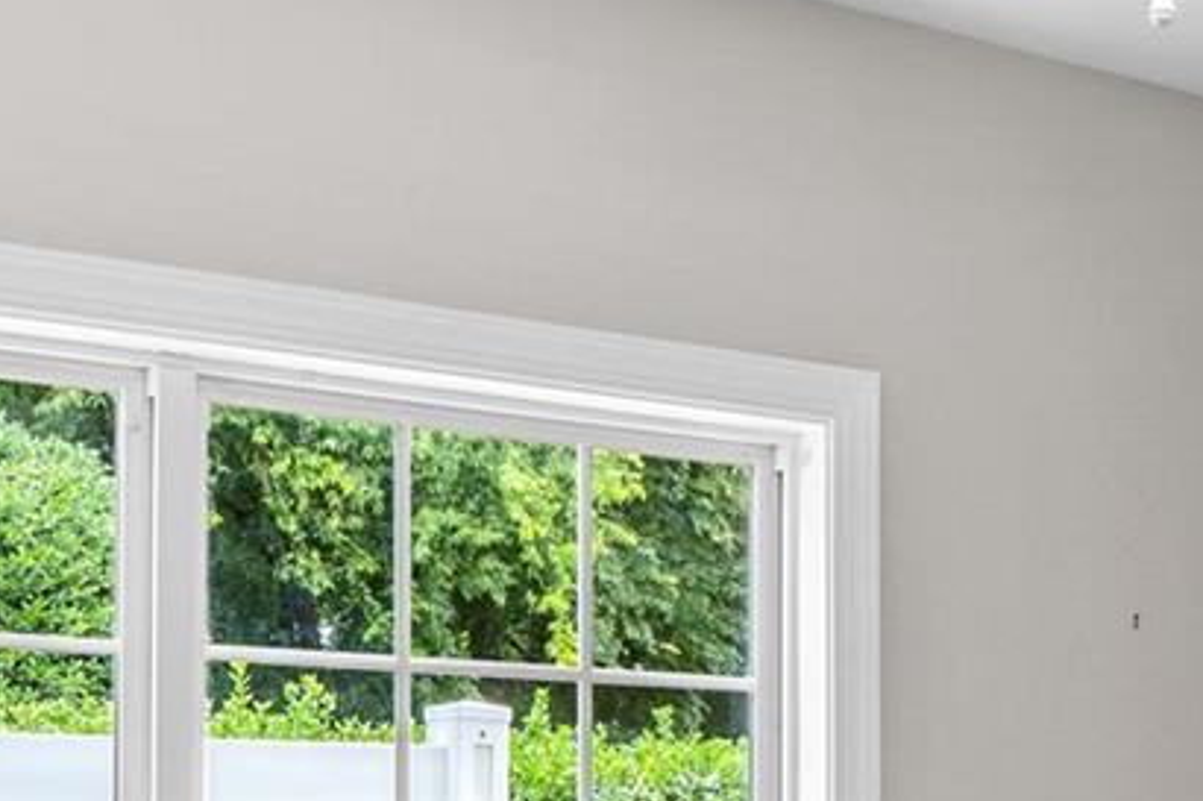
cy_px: 990
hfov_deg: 24.4
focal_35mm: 80
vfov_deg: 16.3
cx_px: 1162
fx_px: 2672
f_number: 8
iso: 100
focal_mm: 16
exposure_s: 1/4
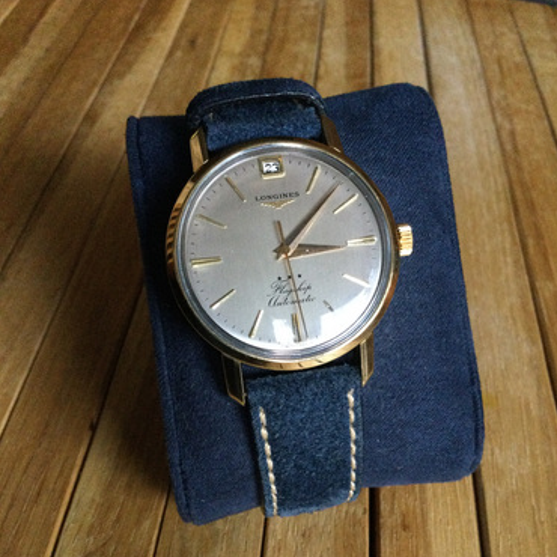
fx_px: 674
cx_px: 281
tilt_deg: -46.1
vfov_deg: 44.5
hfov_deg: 44.9
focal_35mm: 37
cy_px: 349
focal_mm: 3.3
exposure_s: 1/25
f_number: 2.4
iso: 200
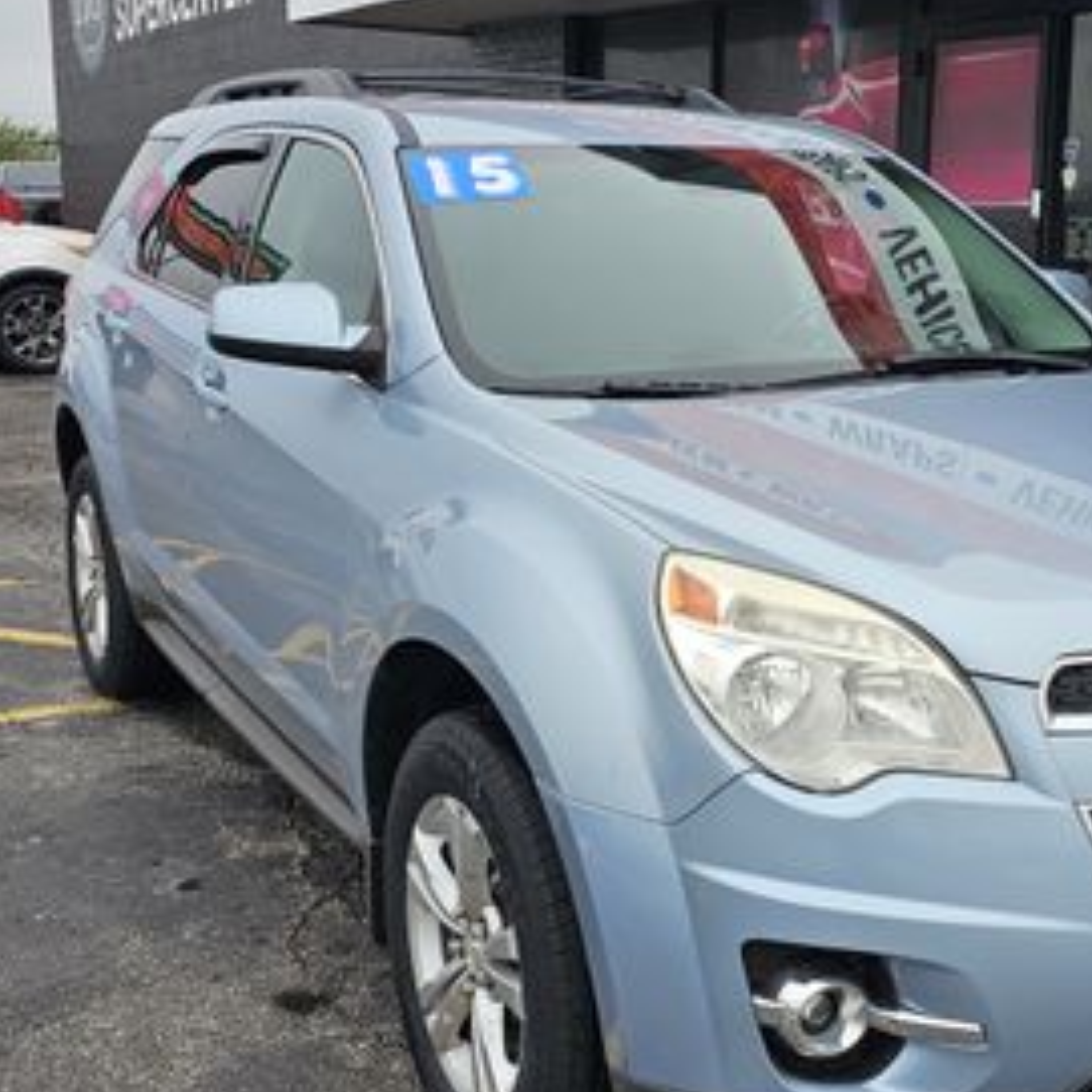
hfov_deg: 34.4
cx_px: 862
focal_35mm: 48
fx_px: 1713
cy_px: 536
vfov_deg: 35.4
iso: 10
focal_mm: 6.3
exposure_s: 1/476
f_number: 1.7
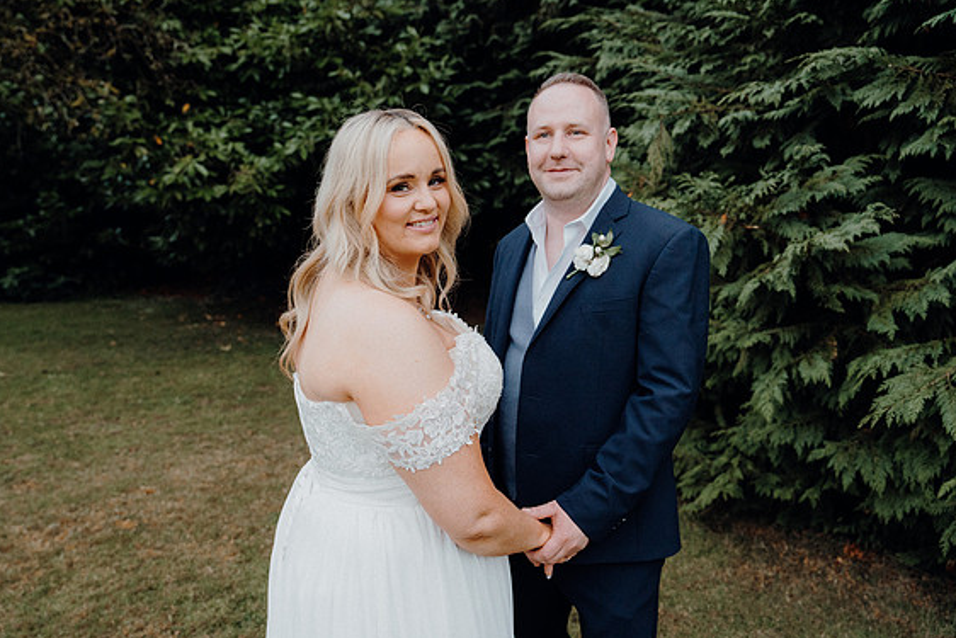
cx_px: 473
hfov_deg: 58.7
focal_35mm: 32
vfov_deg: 41.1
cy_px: 324
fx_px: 850
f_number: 3.5
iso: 2500
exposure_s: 1/160
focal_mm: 31
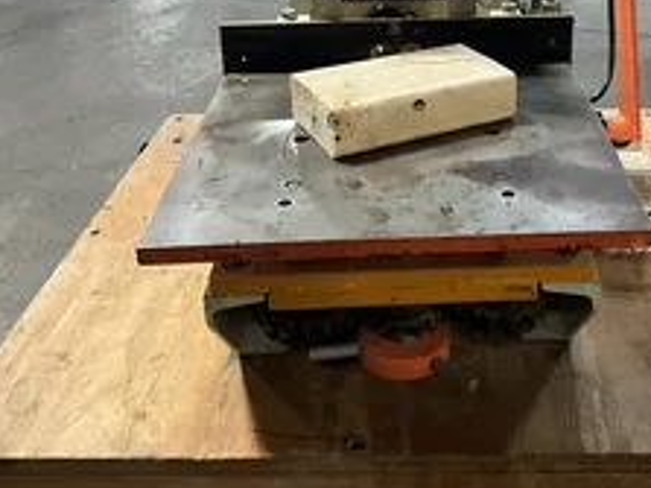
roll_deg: +0.0
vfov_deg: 27.4
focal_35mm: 52
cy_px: 94
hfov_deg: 36.4
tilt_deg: -20.6
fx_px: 977
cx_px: 438
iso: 320
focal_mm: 3
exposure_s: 1/40
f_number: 1.8
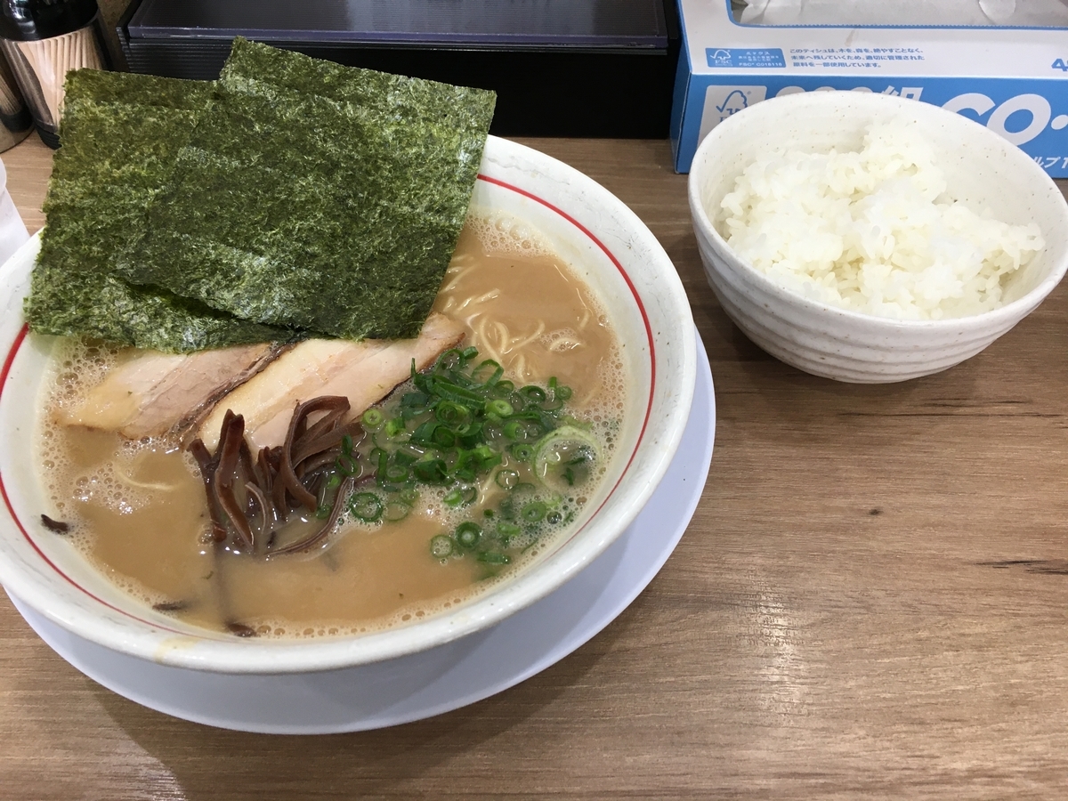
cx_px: 534
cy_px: 400
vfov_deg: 48.2
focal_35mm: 29
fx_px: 895
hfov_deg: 61.7
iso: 40
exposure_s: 1/30
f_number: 2.2
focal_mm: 4.15
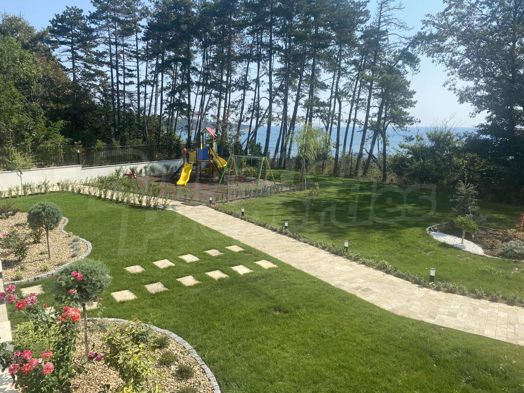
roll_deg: -1.1
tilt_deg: -10.8
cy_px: 196
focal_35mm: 26
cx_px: 262
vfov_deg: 53.1
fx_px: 394
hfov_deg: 67.3
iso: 32
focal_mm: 4.25
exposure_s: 1/2268
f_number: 1.8
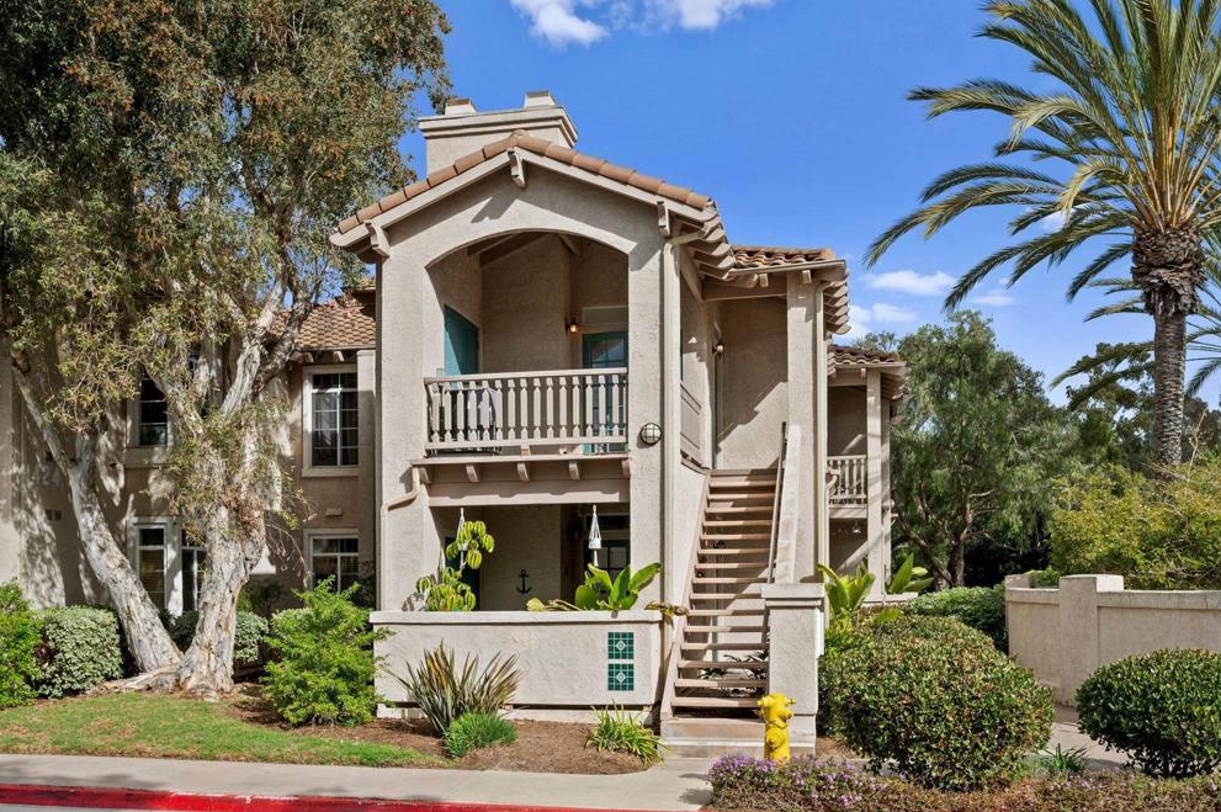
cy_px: 417
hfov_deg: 60.3
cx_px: 619
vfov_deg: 42.3
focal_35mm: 31
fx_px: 1051
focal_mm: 30
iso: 400
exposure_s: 1/1000
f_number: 8
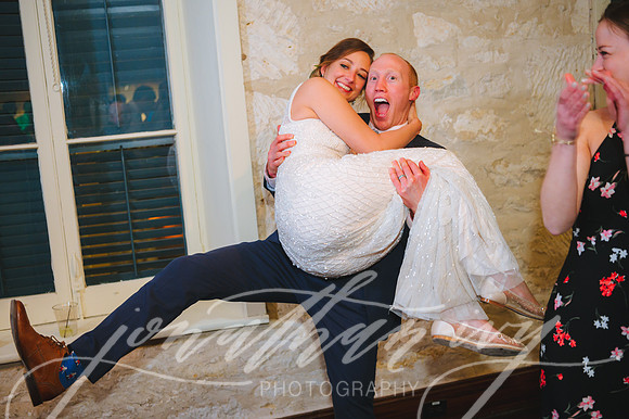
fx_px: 768
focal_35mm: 44
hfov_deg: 44.5
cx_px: 314
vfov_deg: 30.5
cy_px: 210
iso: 2000
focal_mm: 44
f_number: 2.8
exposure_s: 1/80
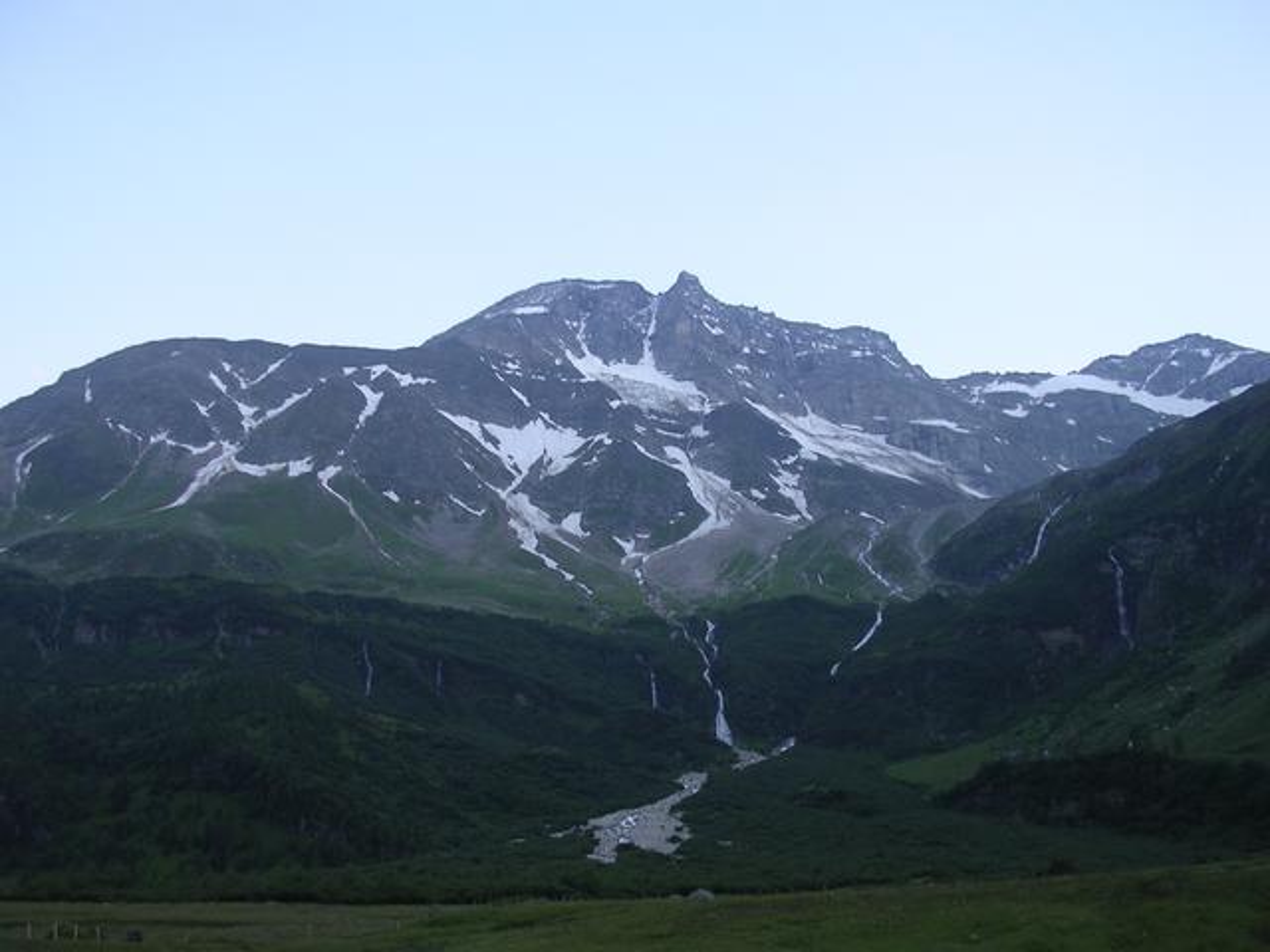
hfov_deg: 49.0
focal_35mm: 38
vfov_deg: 37.7
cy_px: 476
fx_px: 1394
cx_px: 635
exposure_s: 1/25.5
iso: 100
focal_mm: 5.8
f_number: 2.8
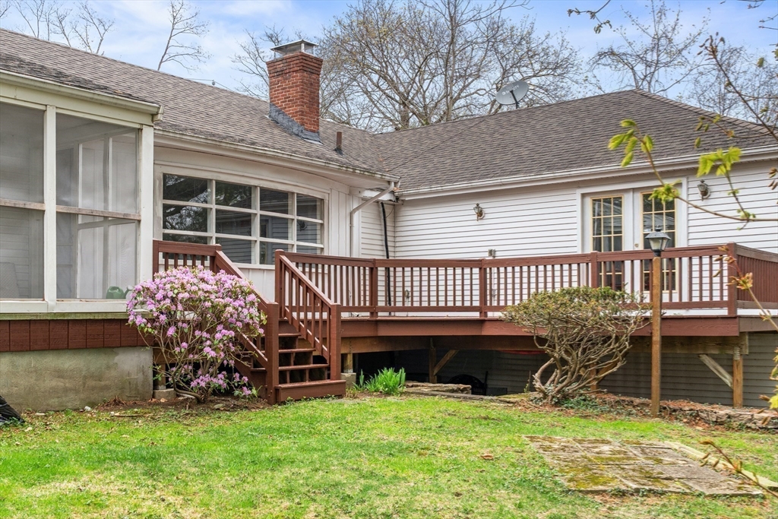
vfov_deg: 36.9
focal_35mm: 36
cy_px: 260
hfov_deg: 53.1
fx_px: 778
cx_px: 389
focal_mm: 24
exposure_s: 1/60
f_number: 7.1
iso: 200
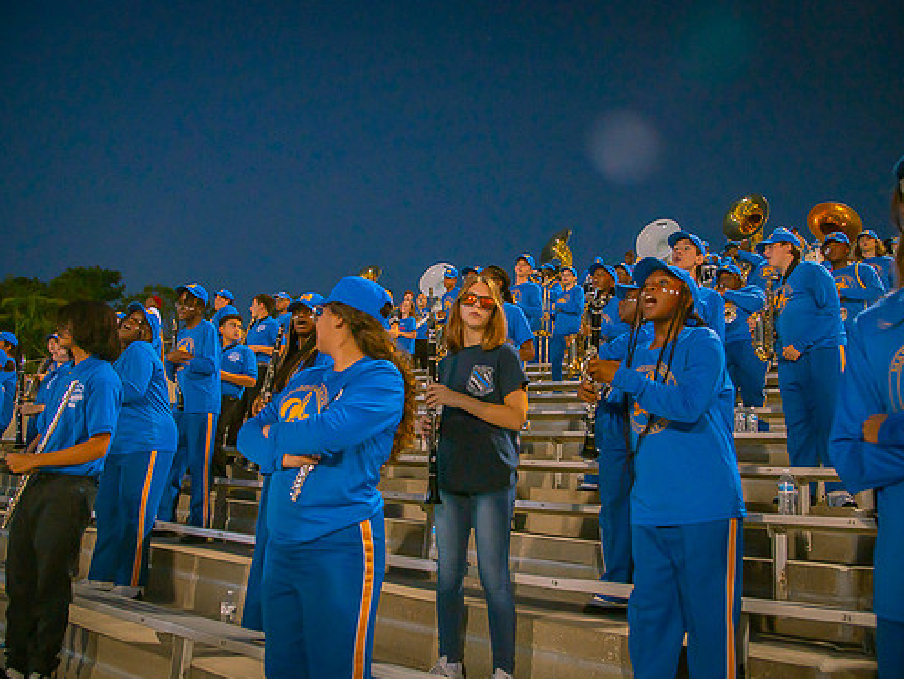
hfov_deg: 65.3
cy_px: 338
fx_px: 706
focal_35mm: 27
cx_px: 453
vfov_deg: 51.4
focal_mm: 24
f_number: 4
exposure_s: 1/250
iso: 800
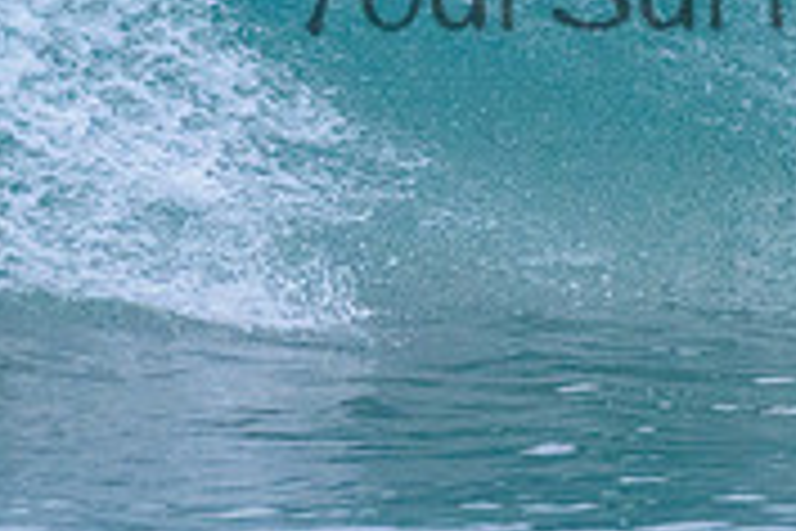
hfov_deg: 1.0
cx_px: 588
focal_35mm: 2008
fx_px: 44396
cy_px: -105
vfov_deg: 0.7
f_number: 5.6
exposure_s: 1/2000
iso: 3200
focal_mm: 500
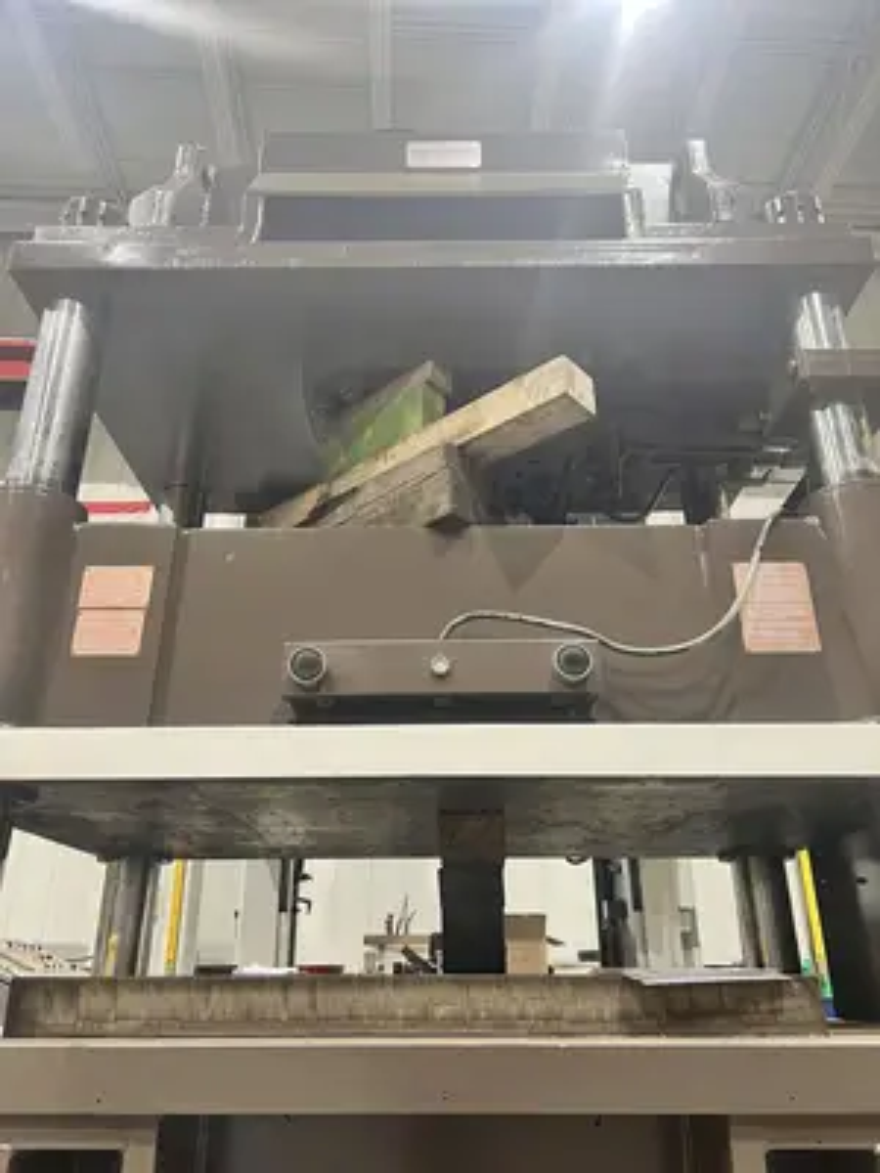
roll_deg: +0.1
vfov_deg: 67.3
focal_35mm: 26
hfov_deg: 53.1
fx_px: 881
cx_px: 440
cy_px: 586
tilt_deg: +24.4
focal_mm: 5.7
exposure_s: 1/60
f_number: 1.5
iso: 80
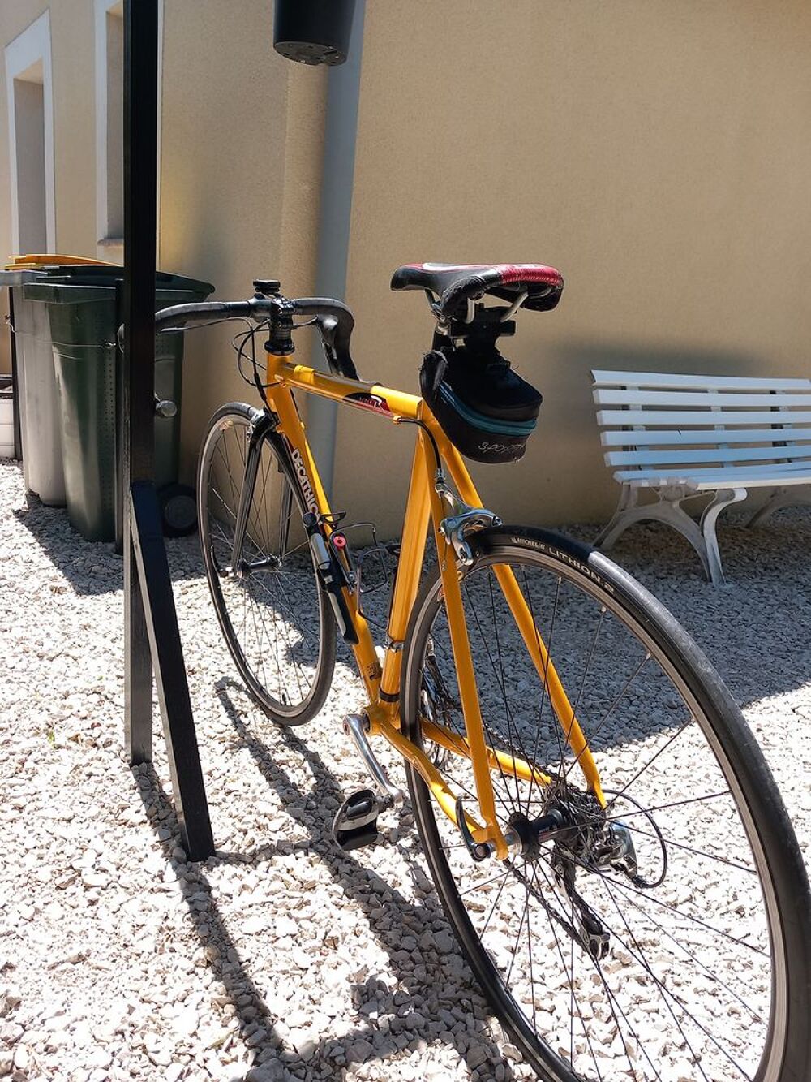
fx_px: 843
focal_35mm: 27
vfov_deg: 65.3
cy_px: 541
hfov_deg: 51.4
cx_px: 406
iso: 20
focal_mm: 4
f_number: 1.8
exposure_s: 1/243
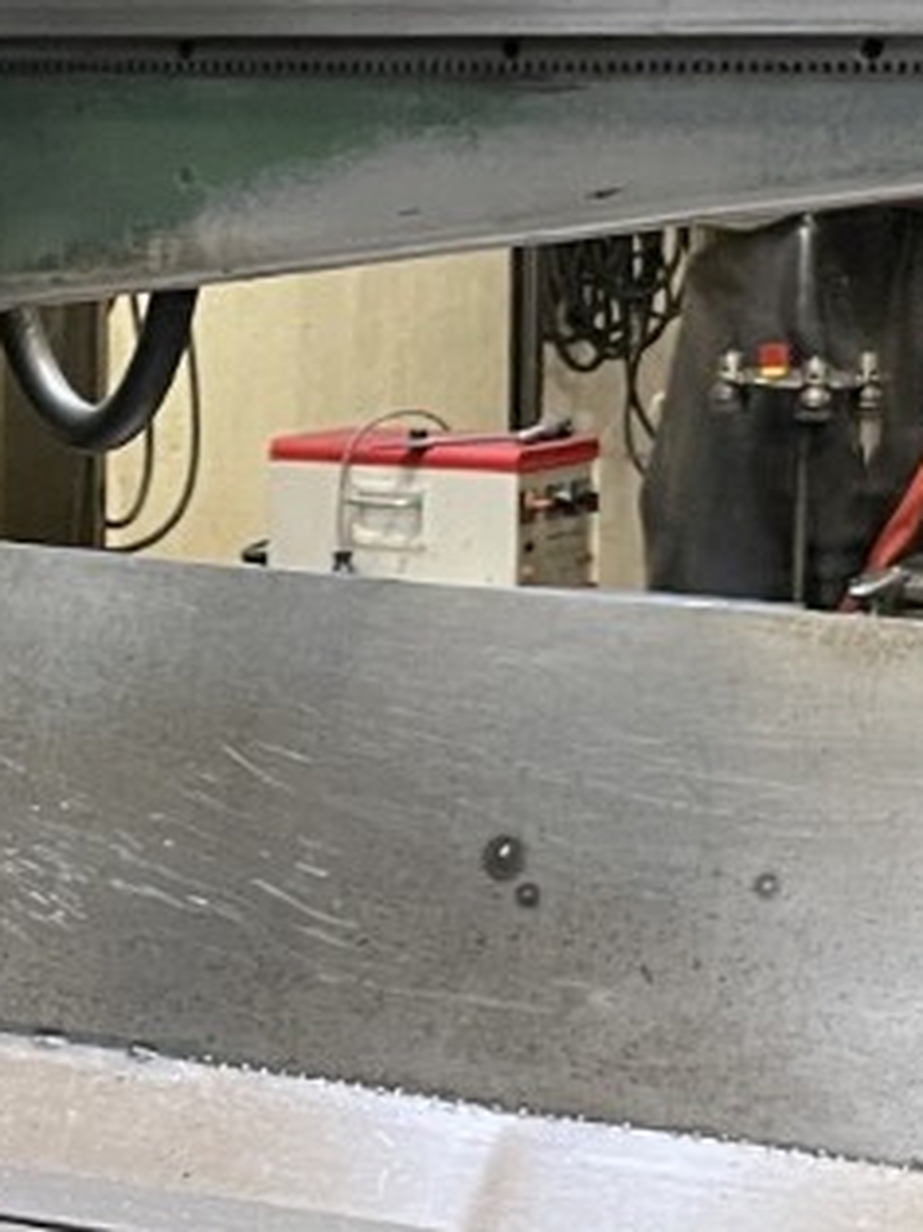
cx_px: -164
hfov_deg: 12.2
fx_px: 4234
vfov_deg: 16.6
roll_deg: -1.0
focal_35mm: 119
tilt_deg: -6.8
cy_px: 583
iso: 400
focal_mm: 4.2
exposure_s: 1/50
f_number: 1.6
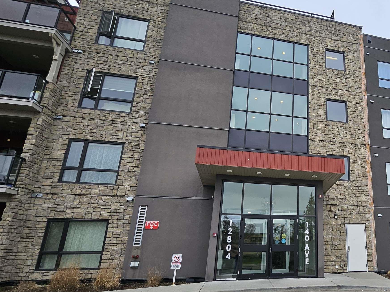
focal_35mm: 23
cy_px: 169
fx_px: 259
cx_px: 319
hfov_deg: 66.2
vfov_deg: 58.6
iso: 32
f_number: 2.2
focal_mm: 1.74
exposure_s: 1/786
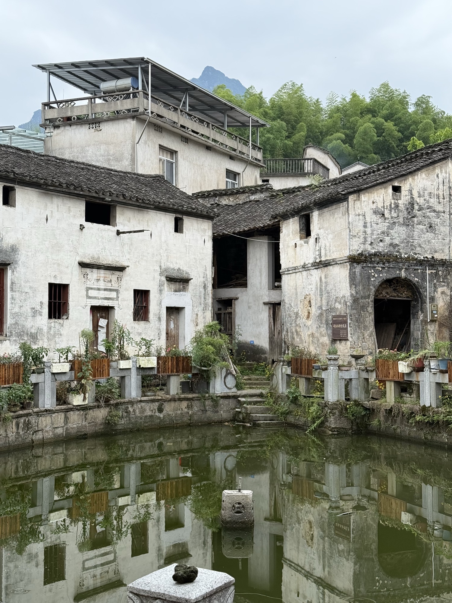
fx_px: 836
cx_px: 226
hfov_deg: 30.3
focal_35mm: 48
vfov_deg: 39.7
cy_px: 302
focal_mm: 6.76
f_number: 1.78
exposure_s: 1/2146
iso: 100
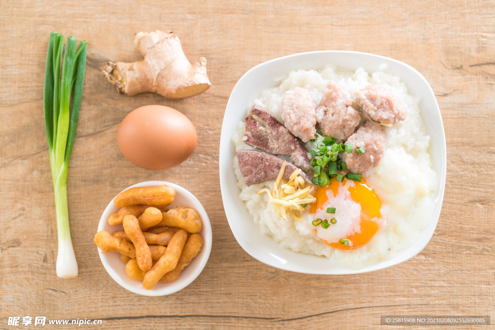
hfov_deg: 28.8
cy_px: 165
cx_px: 248
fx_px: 963
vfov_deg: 19.5
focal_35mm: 70
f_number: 5.6
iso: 100
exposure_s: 1/100
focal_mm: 70
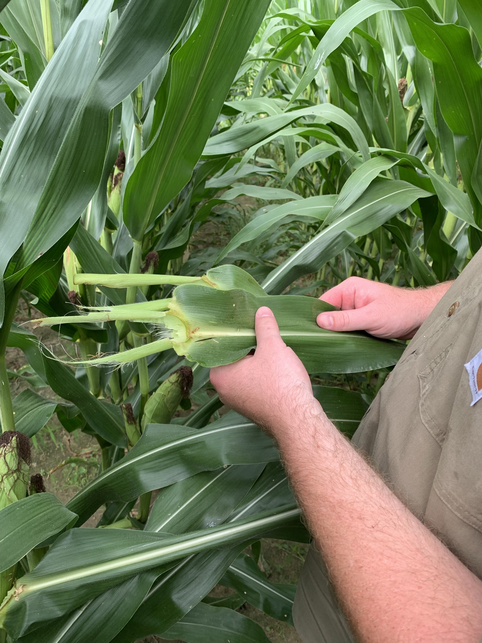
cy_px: 322
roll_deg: -3.1
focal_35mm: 26
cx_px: 241
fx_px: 483
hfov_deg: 53.1
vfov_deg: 67.3
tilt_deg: -30.4
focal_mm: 4.25
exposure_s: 1/149
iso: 25
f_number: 1.8
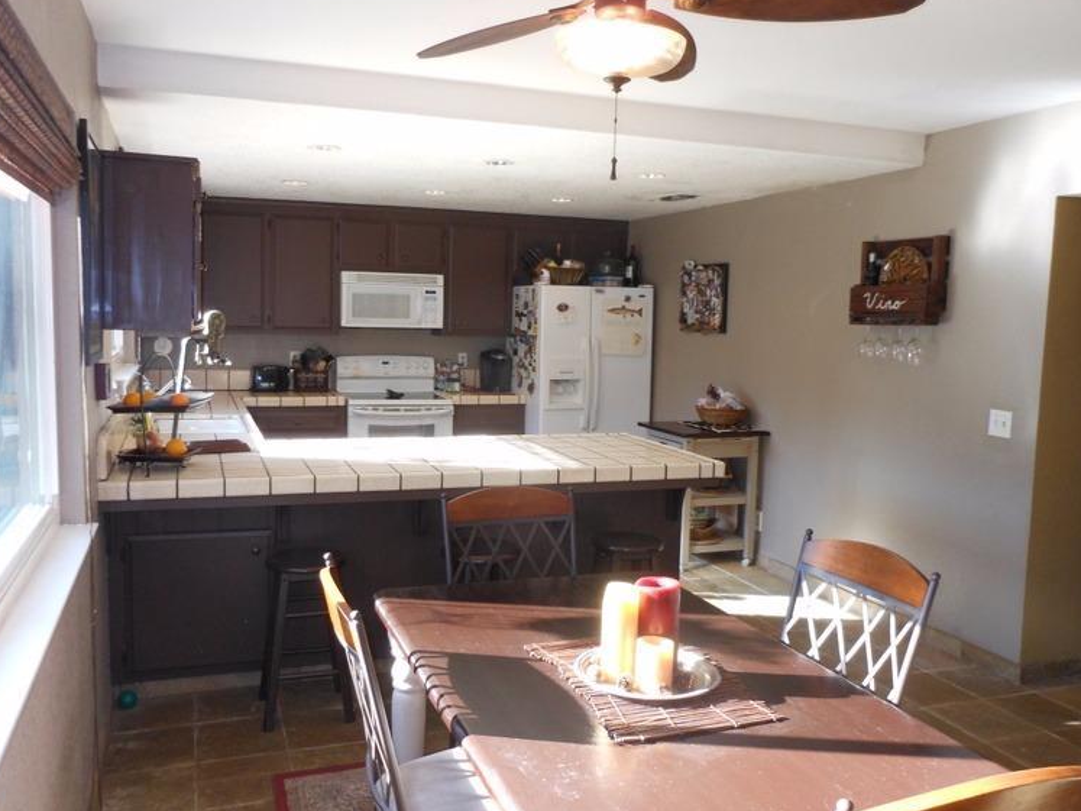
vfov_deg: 46.8
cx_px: 515
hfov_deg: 59.9
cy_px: 416
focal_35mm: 30
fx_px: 937
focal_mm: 5
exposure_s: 1/30
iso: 200
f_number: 3.7
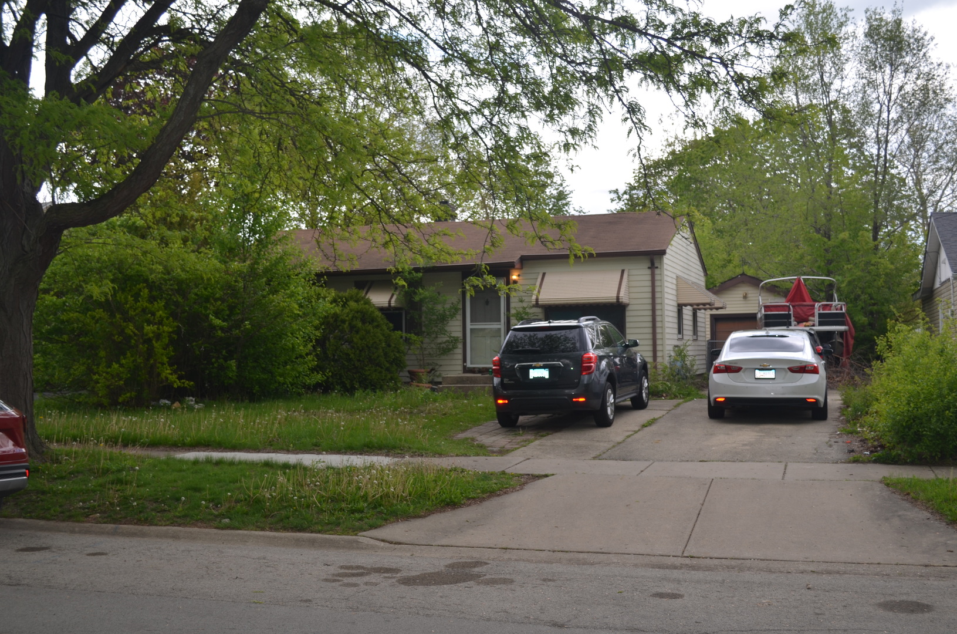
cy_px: 317
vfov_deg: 31.8
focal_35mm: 42
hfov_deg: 46.5
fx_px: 1114
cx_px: 478
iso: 100
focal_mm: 28
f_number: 5
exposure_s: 1/200
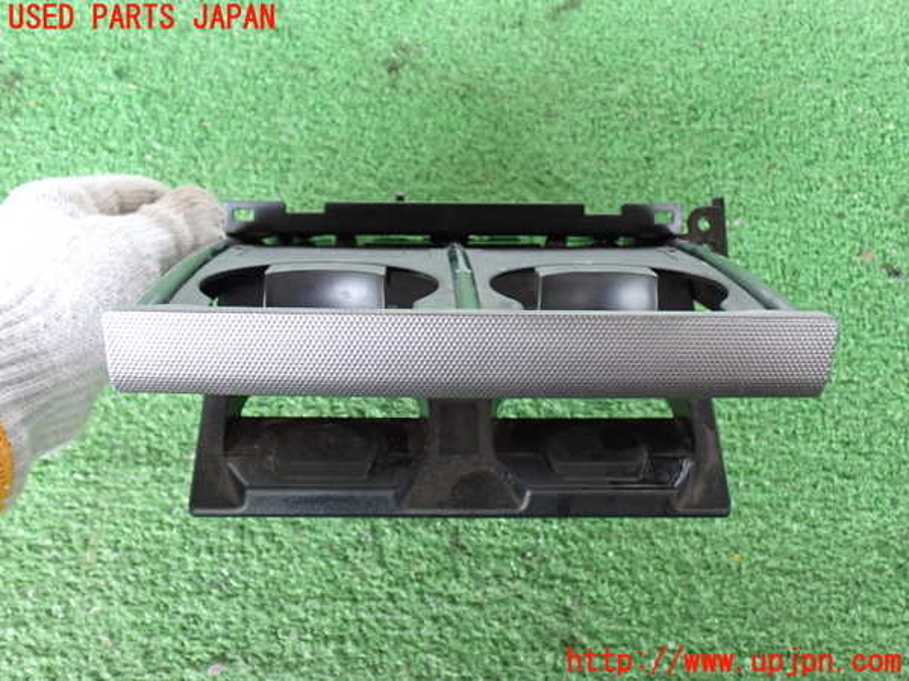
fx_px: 1077
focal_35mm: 41
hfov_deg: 45.8
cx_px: 454
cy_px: 340
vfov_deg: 35.1
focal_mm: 7.31
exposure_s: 1/40
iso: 640
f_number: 2.8
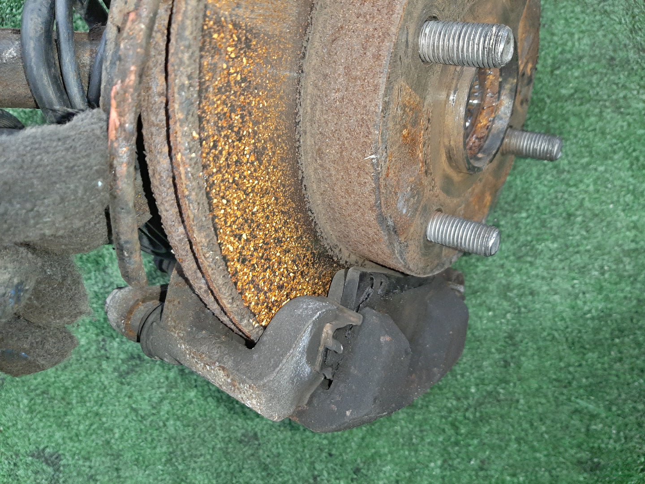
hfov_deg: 67.3
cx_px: 322
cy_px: 242
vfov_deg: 53.1
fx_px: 484
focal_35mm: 26
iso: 239
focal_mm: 3.93
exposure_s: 1/50
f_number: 1.7
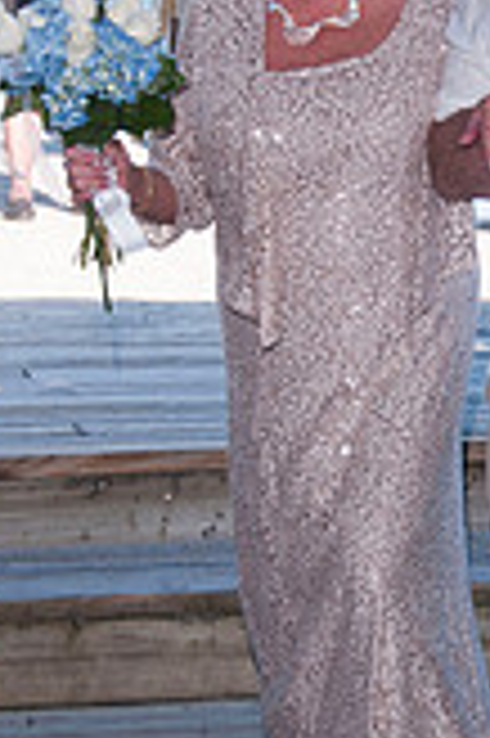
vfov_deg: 11.4
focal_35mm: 181
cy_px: 284
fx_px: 3703
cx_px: 461
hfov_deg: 7.5
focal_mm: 44
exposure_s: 1/250
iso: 100
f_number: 5.6
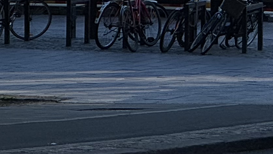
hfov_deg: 5.2
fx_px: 2940
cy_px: -223
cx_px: 503
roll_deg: -0.6
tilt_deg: +0.7
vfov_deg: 3.0
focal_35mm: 406
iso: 25
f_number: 2.8
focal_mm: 9
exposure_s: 1/723
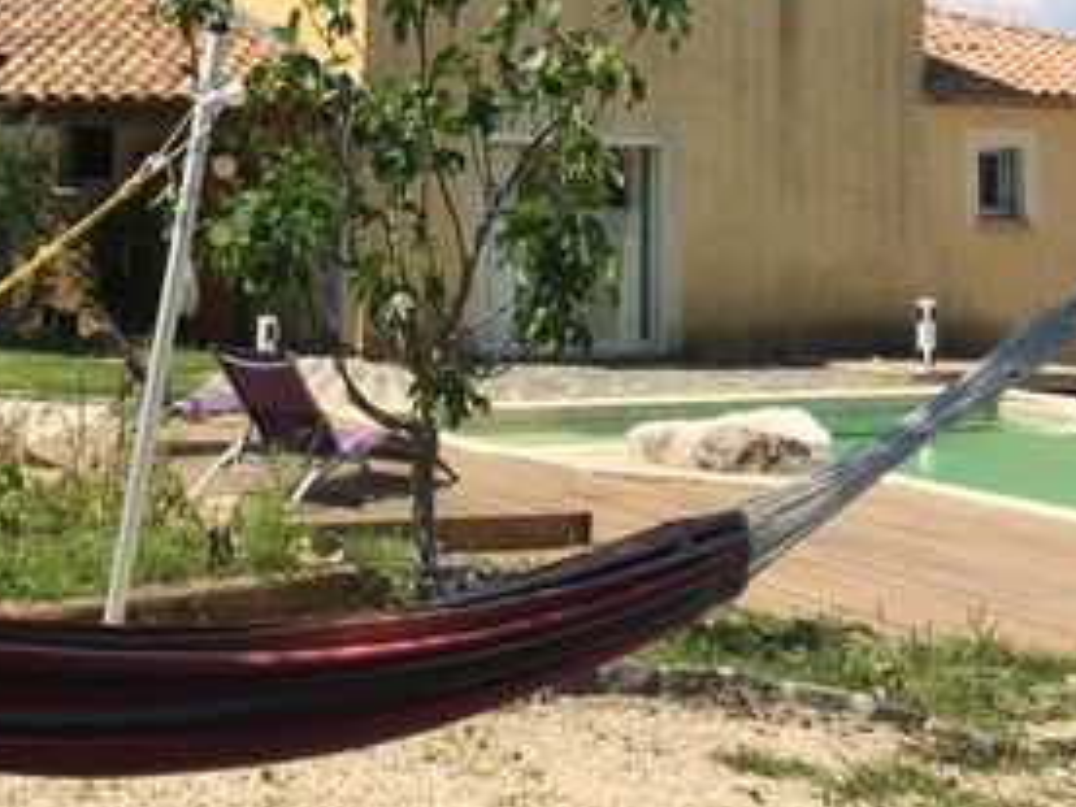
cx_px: 234
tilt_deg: +3.6
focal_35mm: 63
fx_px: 1958
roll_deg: -0.8
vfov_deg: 22.5
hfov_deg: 30.1
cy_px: 31
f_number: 2.2
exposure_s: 1/1603
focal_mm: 4.15
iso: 25
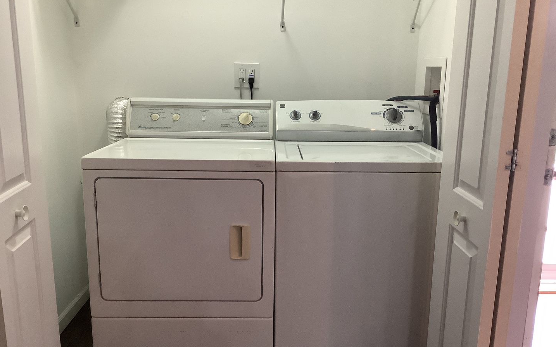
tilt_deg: -14.2
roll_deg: -1.4
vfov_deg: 38.3
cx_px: 278
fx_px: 500
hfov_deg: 58.1
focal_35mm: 33
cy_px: 181
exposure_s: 1/60
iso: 320
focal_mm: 3.3
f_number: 2.4
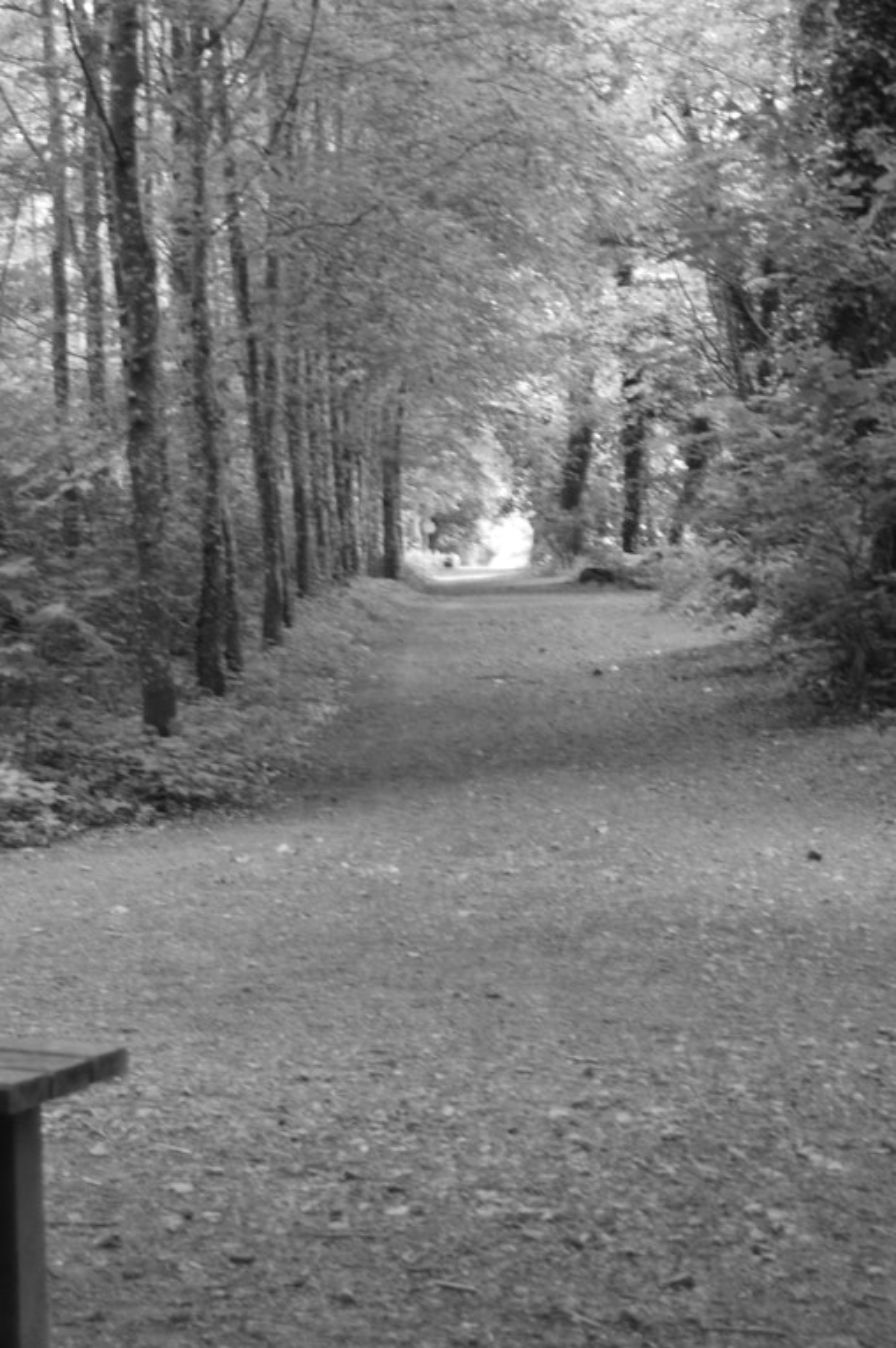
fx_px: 3517
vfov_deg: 21.5
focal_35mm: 94
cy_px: 283
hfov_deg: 14.5
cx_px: 438
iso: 200
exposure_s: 1/13
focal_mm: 30
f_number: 4.2
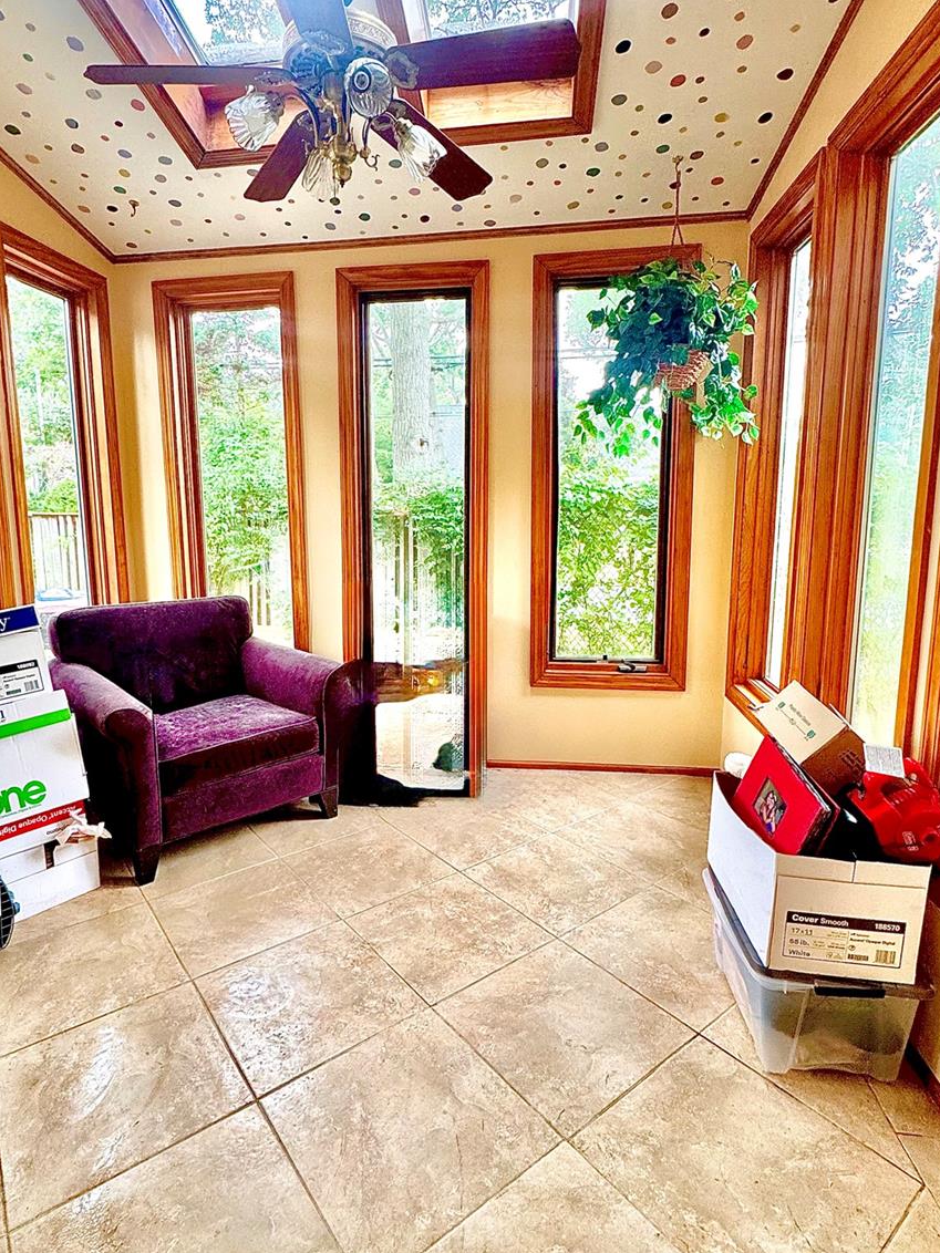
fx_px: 688
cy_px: 601
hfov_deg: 68.5
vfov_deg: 84.6
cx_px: 424
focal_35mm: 19
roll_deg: +0.8
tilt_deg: -8.0
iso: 200
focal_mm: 2.22
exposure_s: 1/99
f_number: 2.2
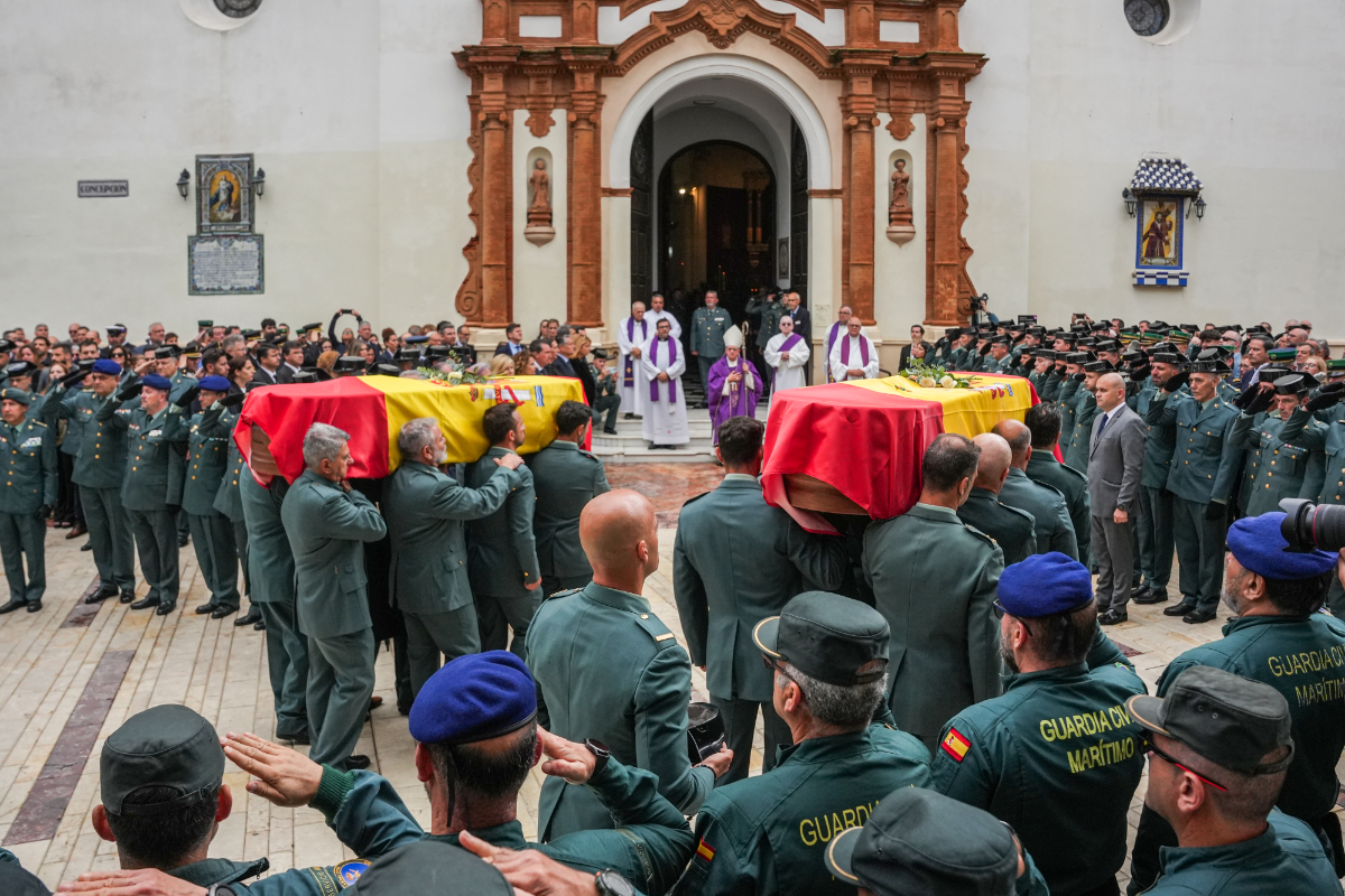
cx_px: 672
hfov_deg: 73.7
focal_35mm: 24
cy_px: 448
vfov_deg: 53.1
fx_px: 897
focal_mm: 24
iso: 1600
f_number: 4.5
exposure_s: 1/5000
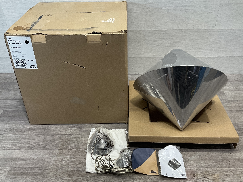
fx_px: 204
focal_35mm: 29
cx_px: 122
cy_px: 91
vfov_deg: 48.2
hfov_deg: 61.7
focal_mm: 3
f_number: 1.8
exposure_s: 1/100
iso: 40
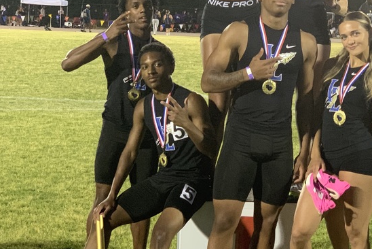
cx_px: 280
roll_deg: -1.7
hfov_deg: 20.0
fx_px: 1044
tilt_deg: -3.5
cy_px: 101
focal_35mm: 101
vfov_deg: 13.6
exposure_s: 1/60
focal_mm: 6
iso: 250
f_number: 2.4
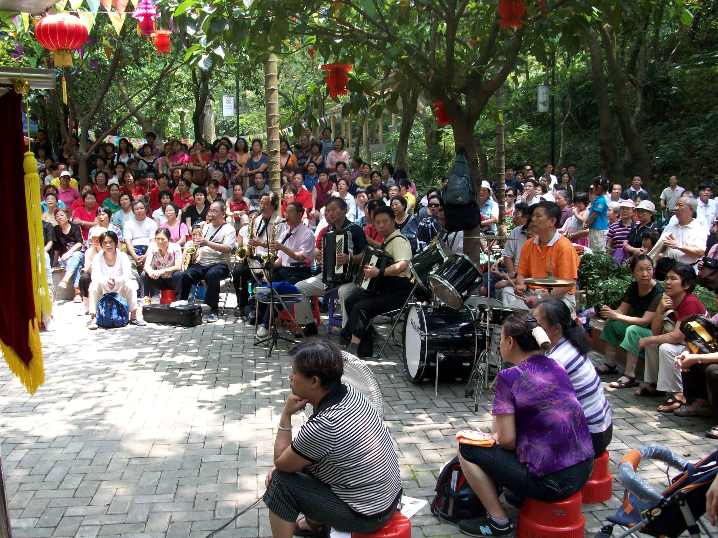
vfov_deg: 41.8
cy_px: 269
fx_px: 705
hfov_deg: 54.0
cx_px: 359
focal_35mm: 34
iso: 64
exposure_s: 1/83.1
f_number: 2.8
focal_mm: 5.7
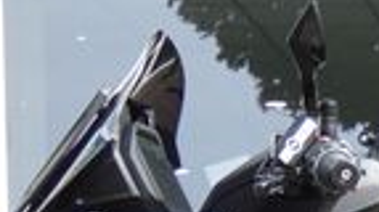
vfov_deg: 4.8
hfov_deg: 8.6
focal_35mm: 244
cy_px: 610
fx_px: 2449
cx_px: 580
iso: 80
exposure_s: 1/160
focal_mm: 9
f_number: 3.9
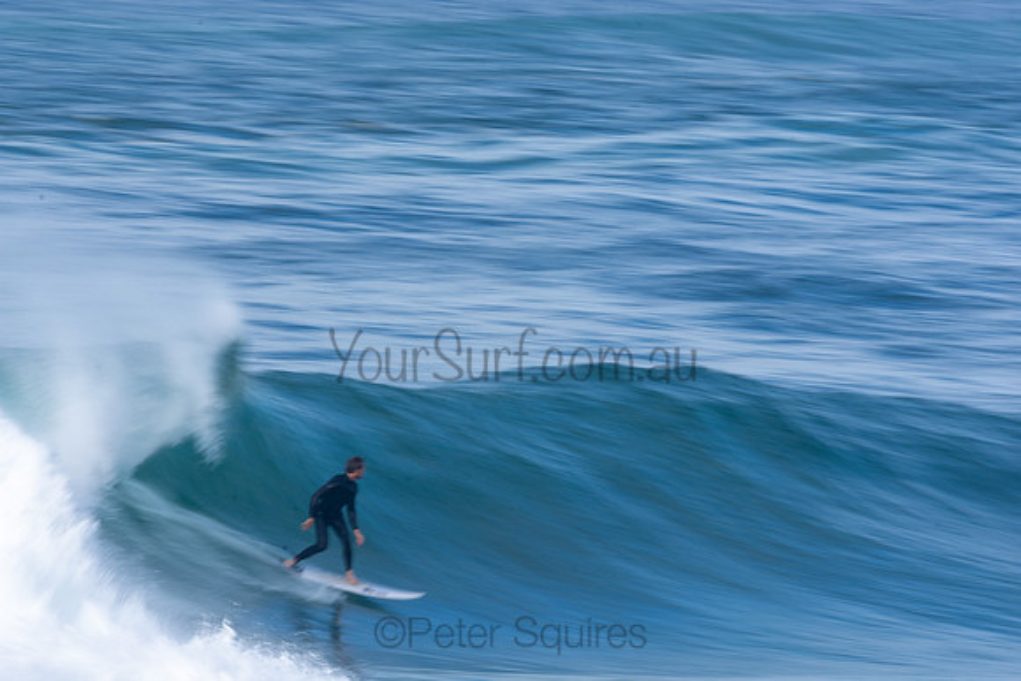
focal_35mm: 750
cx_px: 510
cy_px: 340
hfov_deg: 2.7
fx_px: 21275
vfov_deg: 1.8
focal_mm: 500
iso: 100
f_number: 20
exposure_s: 1/30
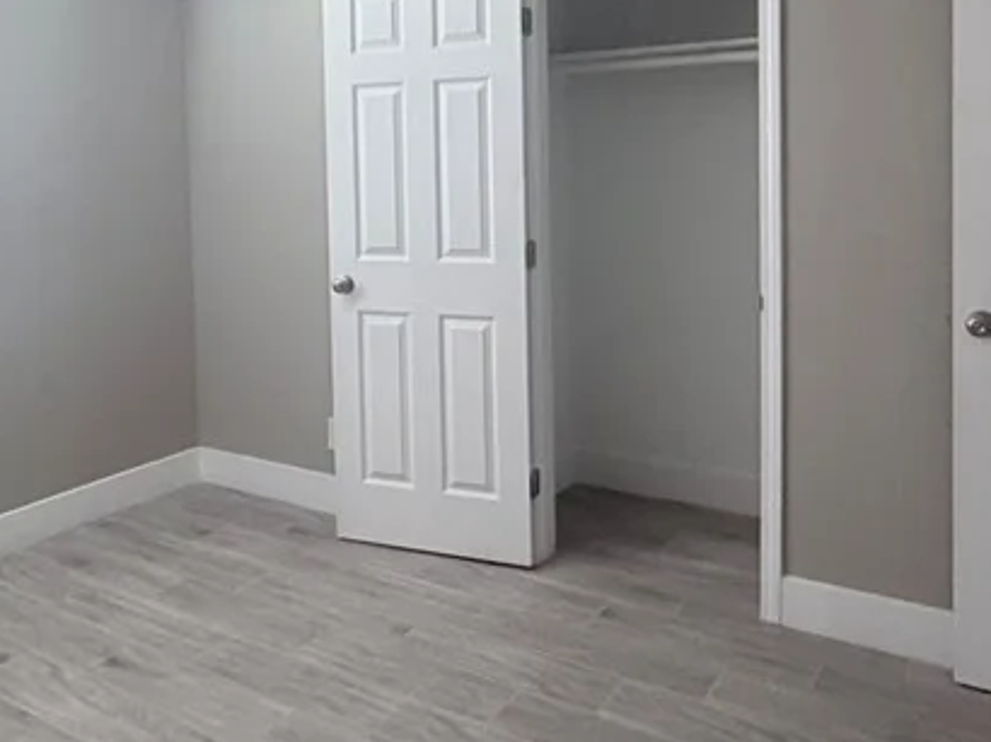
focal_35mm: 35
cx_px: 343
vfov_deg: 39.7
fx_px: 1001
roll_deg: +1.5
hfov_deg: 51.8
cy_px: 201
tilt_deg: +0.5
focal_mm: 2.22
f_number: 2.2
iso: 400
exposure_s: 1/60
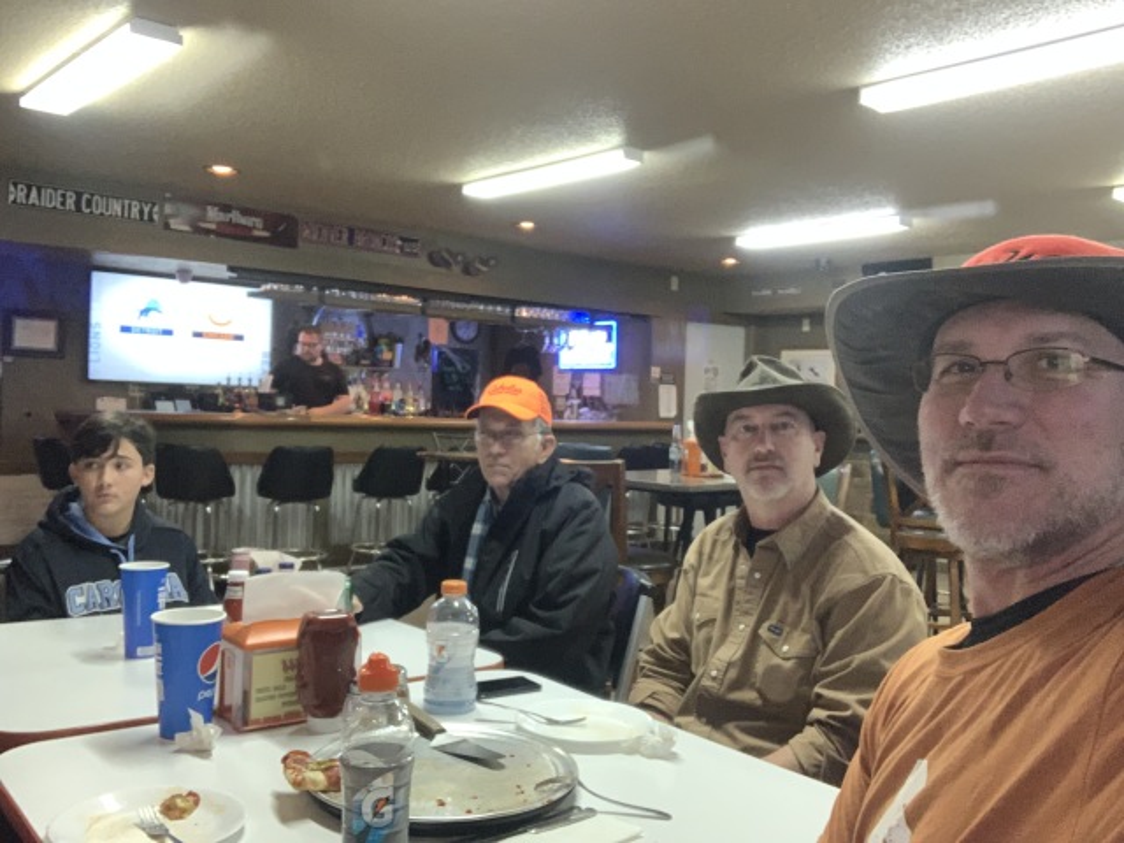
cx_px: 562
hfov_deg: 56.8
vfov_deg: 44.2
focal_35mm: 32
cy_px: 422
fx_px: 1039
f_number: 2.2
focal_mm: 2.87
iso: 400
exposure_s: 1/50
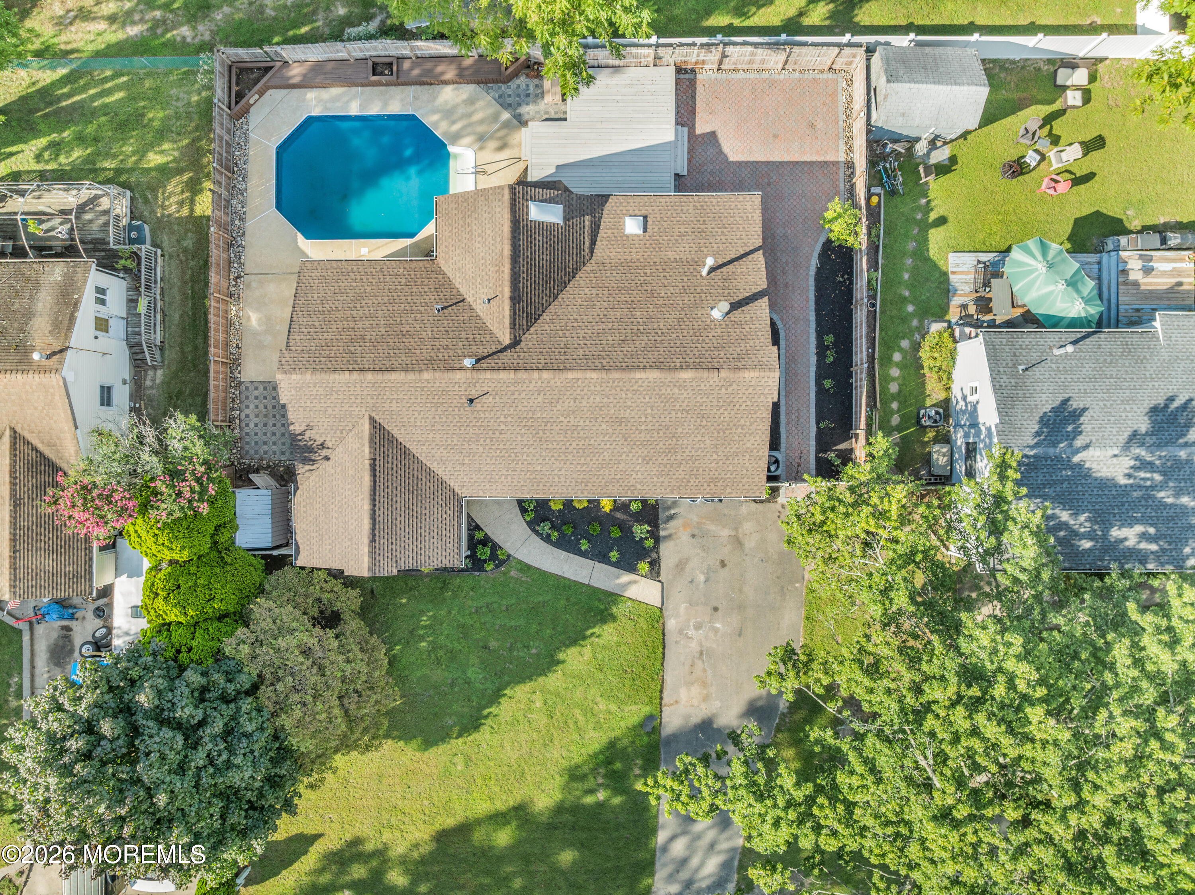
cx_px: 598
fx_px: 828
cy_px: 448
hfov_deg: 71.6
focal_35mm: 24
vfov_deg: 56.8
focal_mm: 12.29
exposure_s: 1/800
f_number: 2.8
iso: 140
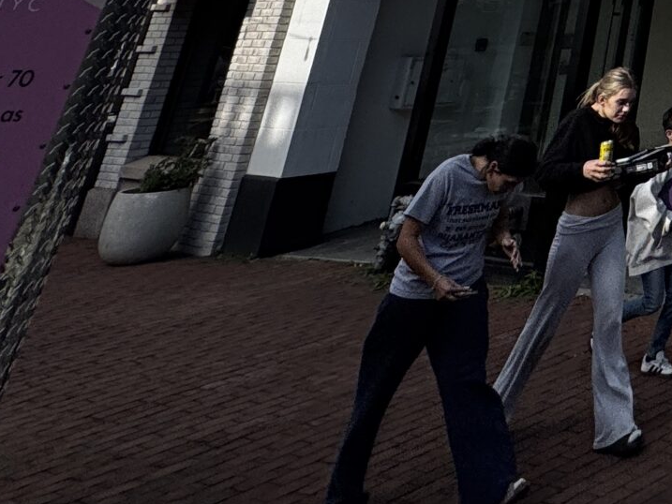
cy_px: -370
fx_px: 971
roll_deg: -0.2
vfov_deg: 21.1
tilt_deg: +21.7
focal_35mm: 50
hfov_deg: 25.5
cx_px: 1070
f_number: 2.2
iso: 50
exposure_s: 1/1832
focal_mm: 2.22
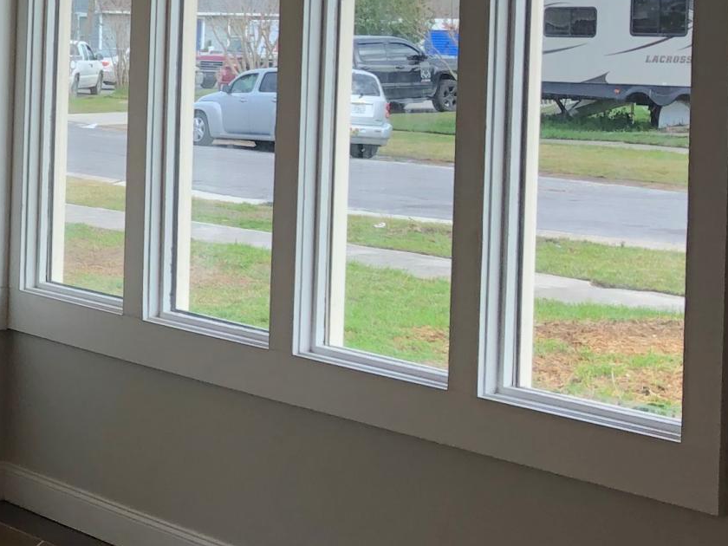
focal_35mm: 100
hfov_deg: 17.4
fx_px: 2103
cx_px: -414
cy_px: 121
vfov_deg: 14.7
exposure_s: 1/120
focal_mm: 4
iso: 32
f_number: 1.8
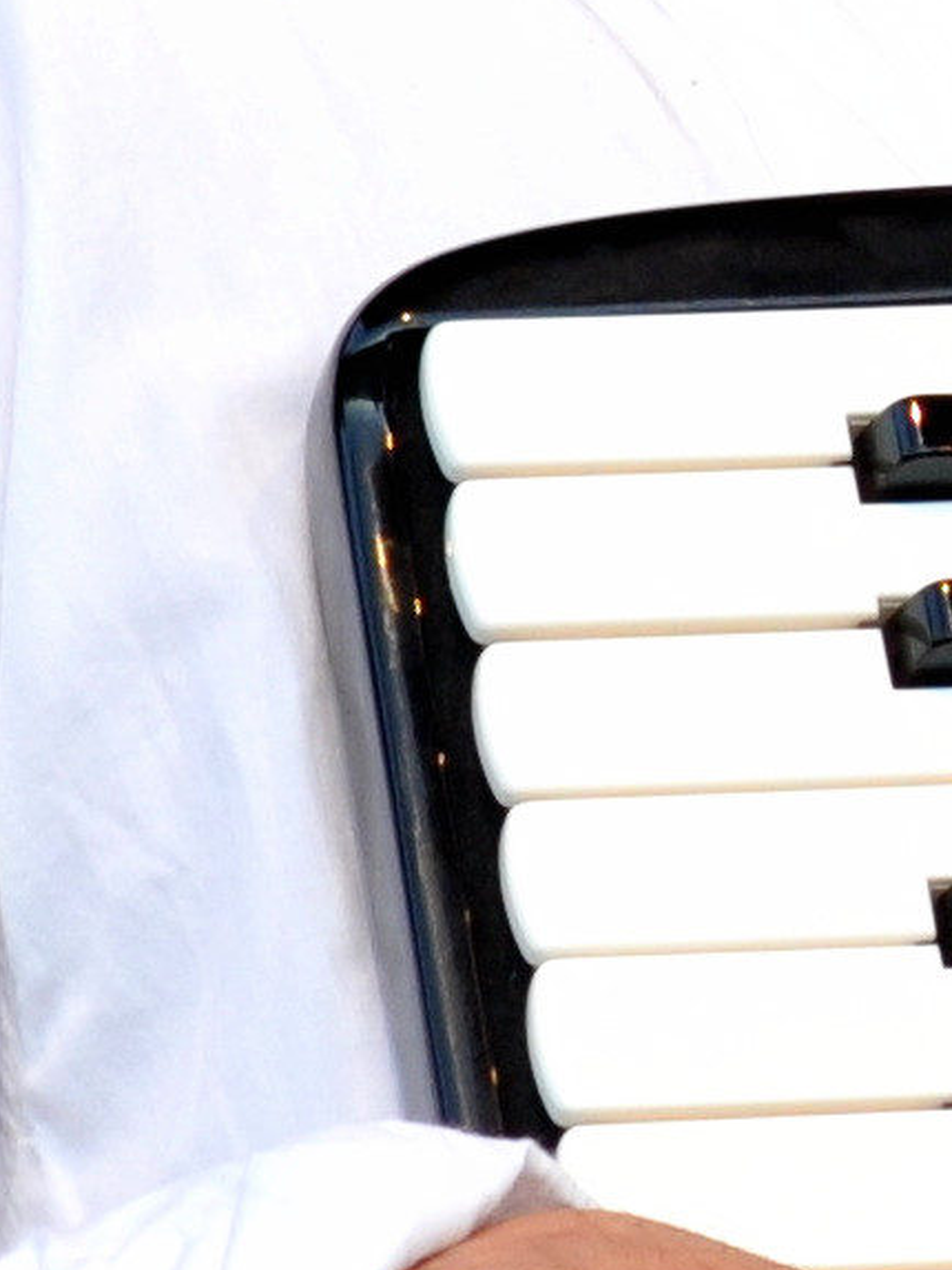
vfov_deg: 2.4
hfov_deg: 1.8
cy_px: 93
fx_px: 30827
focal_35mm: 841
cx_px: 3115
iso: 400
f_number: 5
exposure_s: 1/100
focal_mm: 78
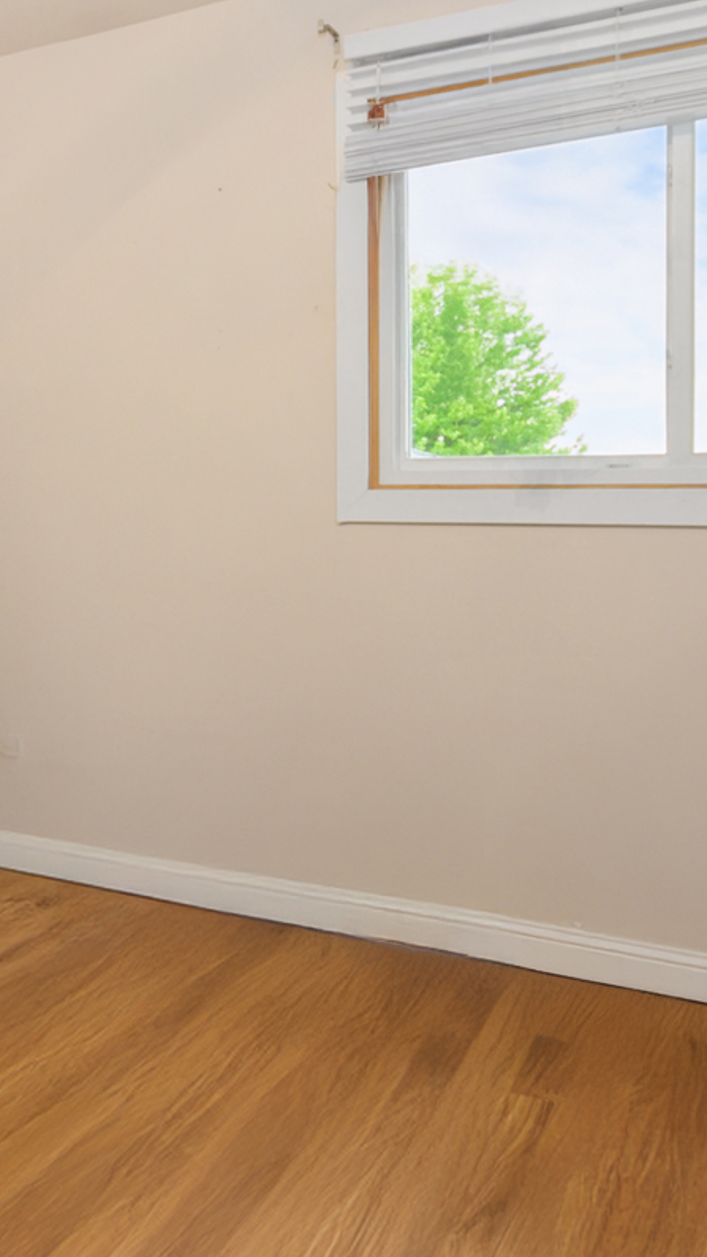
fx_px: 1066
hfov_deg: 34.9
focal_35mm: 32
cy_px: 549
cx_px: 90
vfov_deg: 60.8
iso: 320
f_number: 8
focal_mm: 10
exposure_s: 1/8
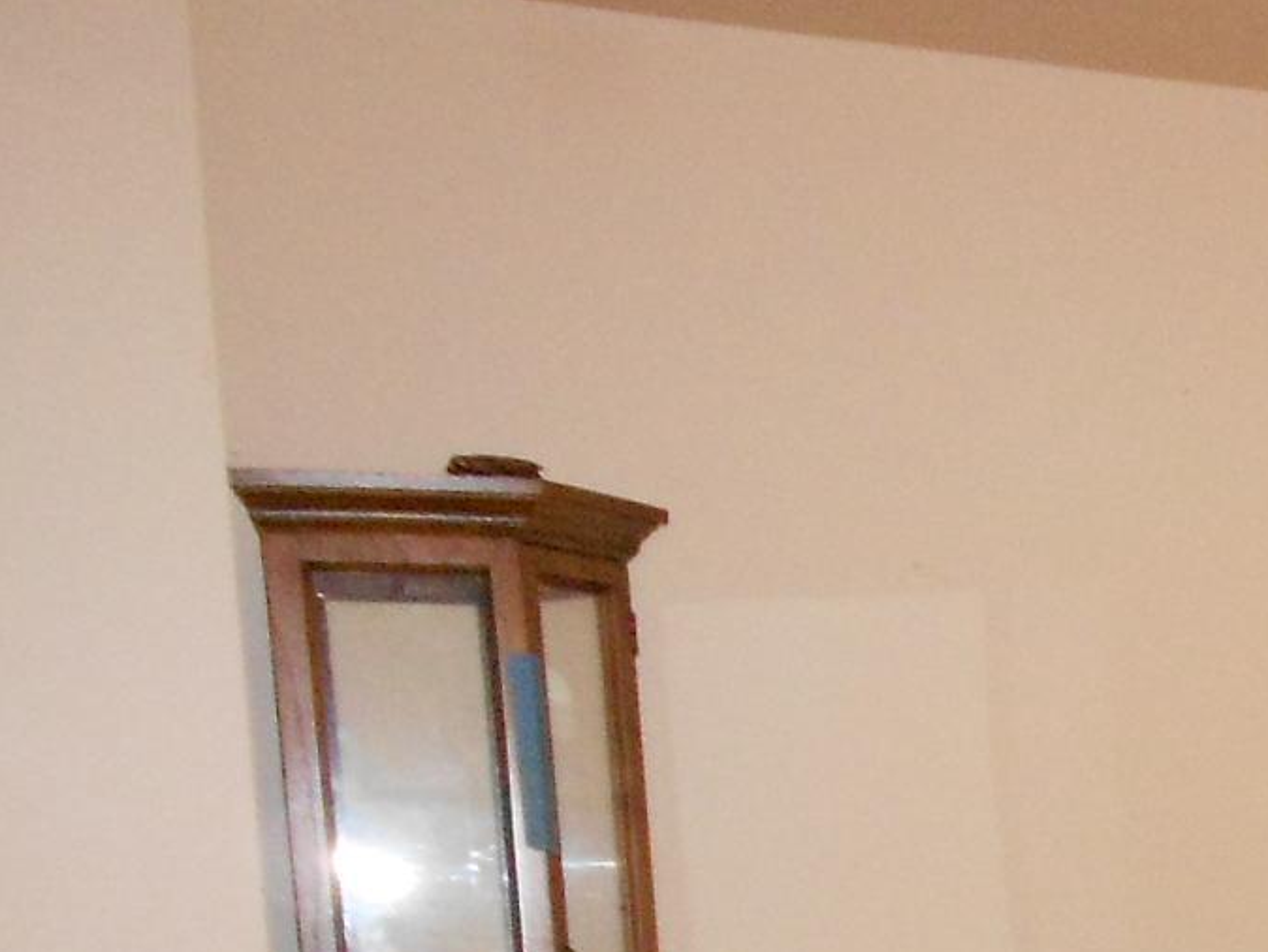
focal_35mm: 79
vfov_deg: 17.1
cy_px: 1370
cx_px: 1832
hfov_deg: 21.3
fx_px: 2895
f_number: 3.2
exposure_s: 1/25
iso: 400
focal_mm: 4.6
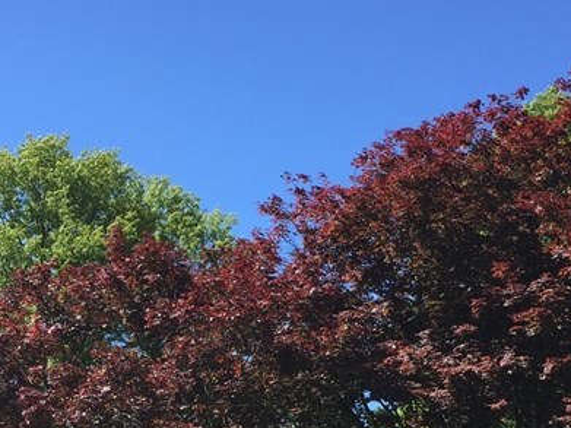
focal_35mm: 76
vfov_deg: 18.7
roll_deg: +0.7
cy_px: 454
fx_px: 1253
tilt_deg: +7.6
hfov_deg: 25.7
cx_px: 280
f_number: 2.2
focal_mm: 4.15
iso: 32
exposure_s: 1/1099
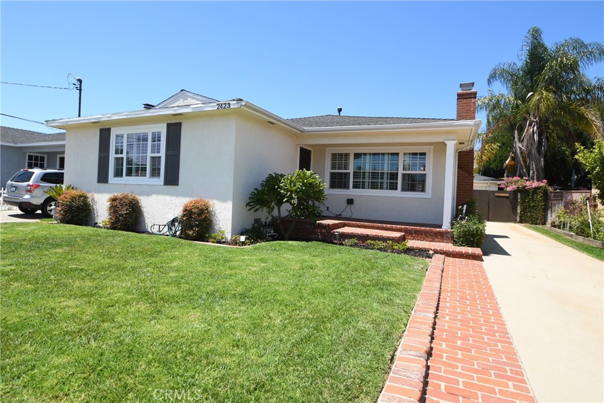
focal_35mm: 18
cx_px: 302
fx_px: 302
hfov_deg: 90.0
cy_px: 202
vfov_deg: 67.4
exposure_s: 1/250
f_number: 7.1
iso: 100
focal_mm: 12
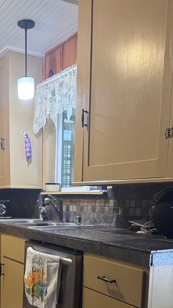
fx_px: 359
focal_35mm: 44
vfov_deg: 43.6
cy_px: 258
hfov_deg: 26.7
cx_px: 41
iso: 320
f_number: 1.78
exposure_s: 1/60
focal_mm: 6.76
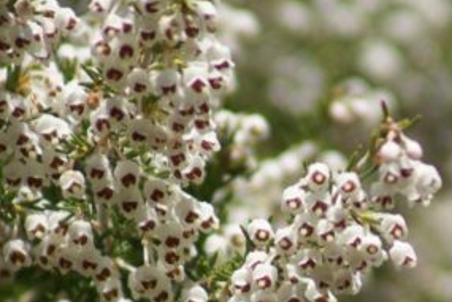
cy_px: 303
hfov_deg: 1.3
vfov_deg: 0.8
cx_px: 442
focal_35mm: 1619
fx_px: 20326
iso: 100
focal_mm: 300
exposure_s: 1/500
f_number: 6.3
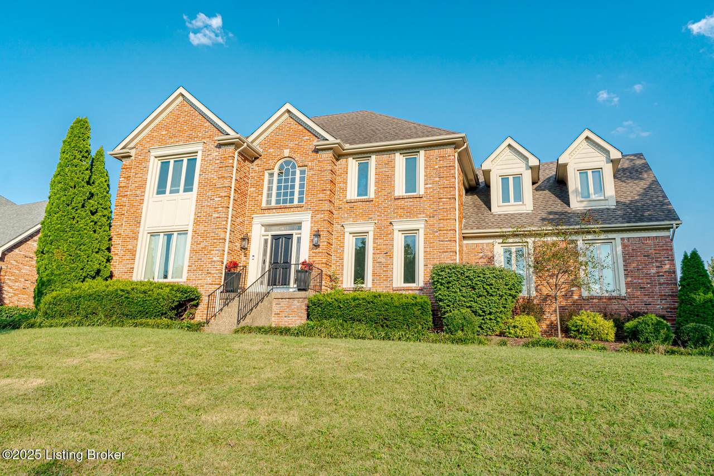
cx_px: 357
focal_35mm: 25
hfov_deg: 71.5
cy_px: 238
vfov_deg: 51.3
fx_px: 496
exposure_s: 1/2000
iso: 800
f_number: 5.6
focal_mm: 25
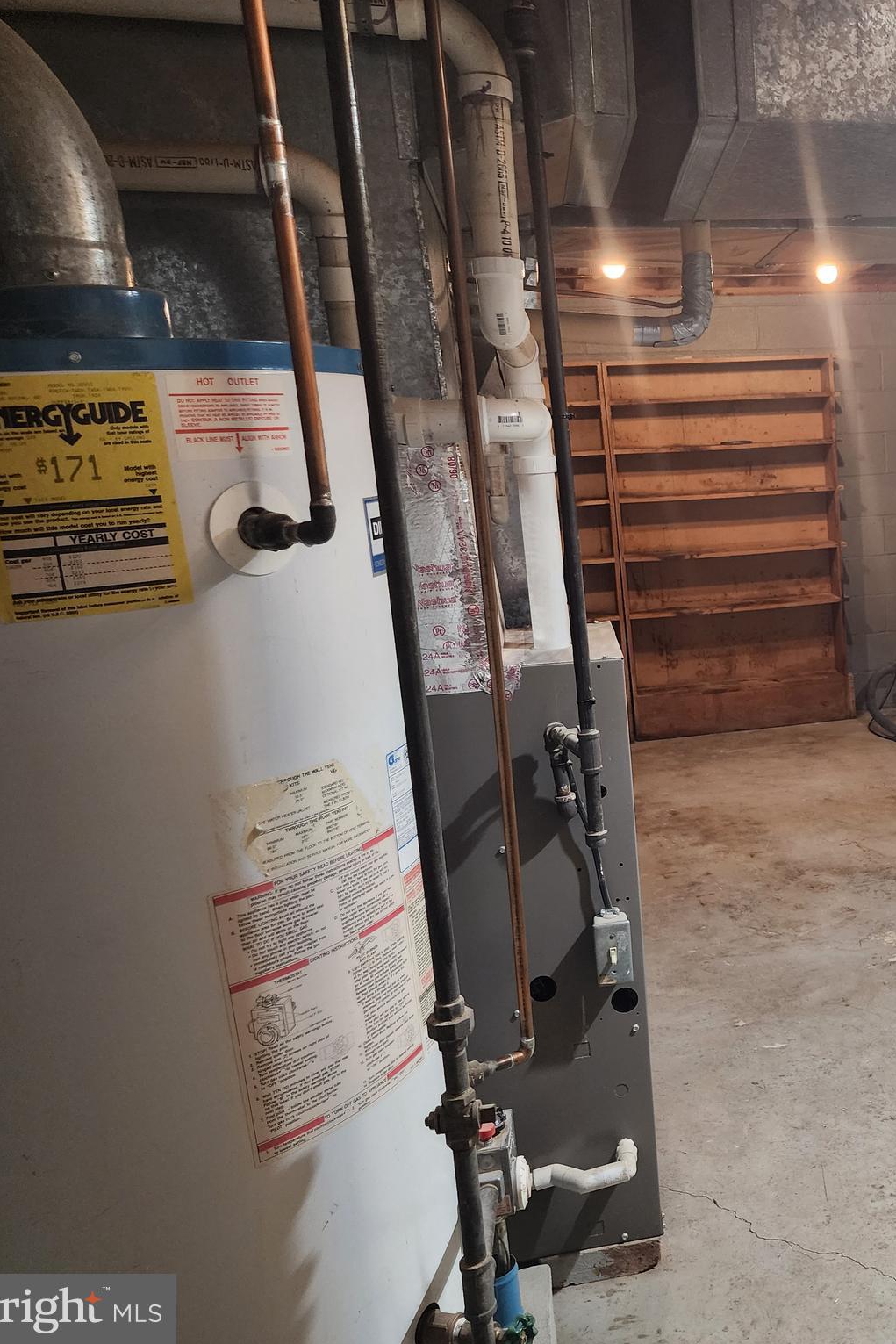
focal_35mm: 32
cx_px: 856
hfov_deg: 37.6
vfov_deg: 58.7
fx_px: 1194
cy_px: 672
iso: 320
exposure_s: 1/120
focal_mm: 6.4
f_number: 1.8
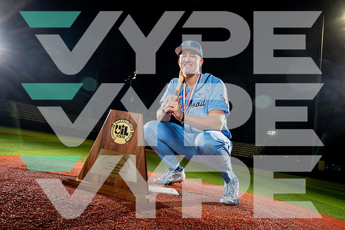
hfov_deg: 73.7
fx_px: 230
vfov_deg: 53.2
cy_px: 115
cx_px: 172
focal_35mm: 24
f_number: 5.6
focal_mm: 24
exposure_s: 1/250
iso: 800
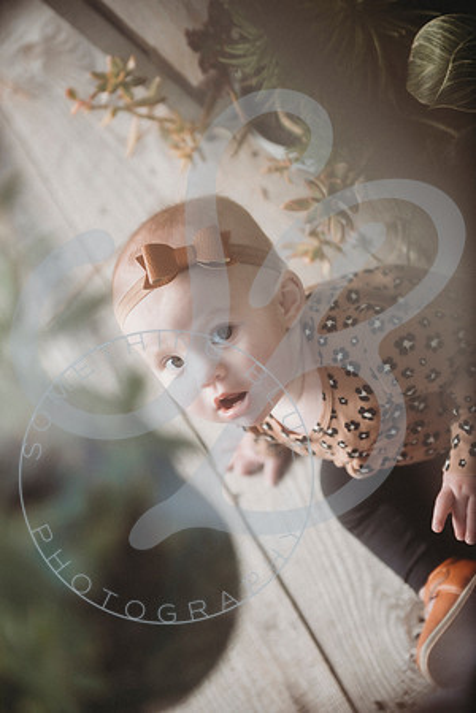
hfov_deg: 19.5
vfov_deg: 28.8
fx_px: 1388
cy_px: 356
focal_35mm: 70
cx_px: 238
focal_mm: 70
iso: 100
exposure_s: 1/250
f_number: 2.8
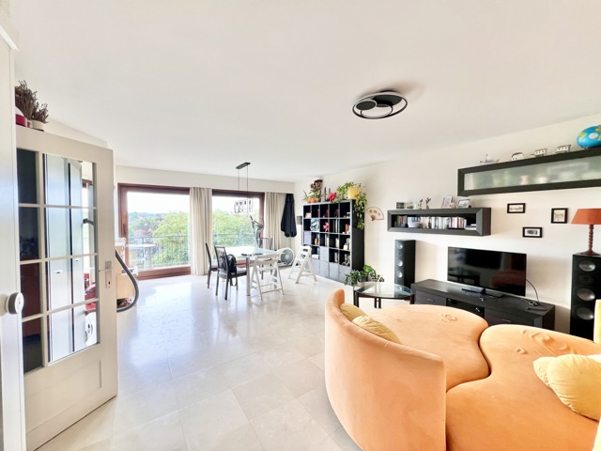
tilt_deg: -2.4
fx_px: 226
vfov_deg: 89.9
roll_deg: -0.1
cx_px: 300
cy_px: 226
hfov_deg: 106.2
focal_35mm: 13
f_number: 1.8
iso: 64
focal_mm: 1.57
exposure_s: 1/99
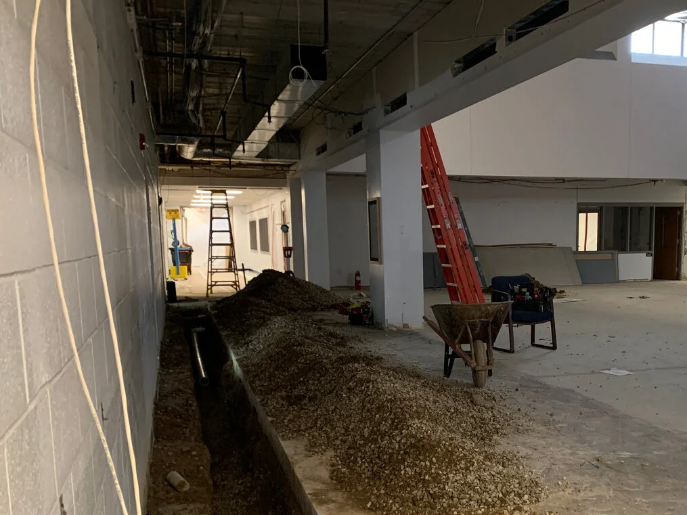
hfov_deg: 44.8
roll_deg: +0.4
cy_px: 374
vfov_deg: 34.5
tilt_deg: -9.3
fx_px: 814
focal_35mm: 41
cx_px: 482
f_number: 1.8
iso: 400
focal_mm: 4.25
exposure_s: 1/38
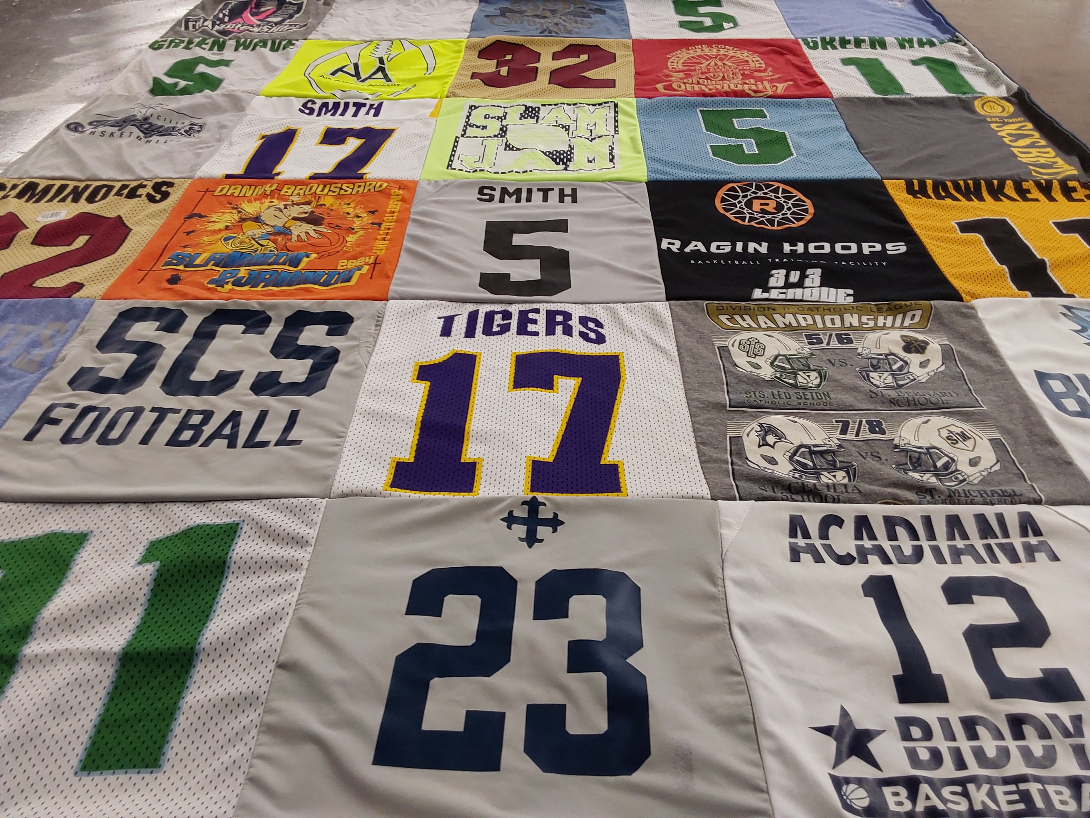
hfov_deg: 63.4
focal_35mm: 28
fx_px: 882
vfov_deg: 49.7
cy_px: 409
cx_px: 545
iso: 64
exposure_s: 1/50
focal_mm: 2.91
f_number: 1.9
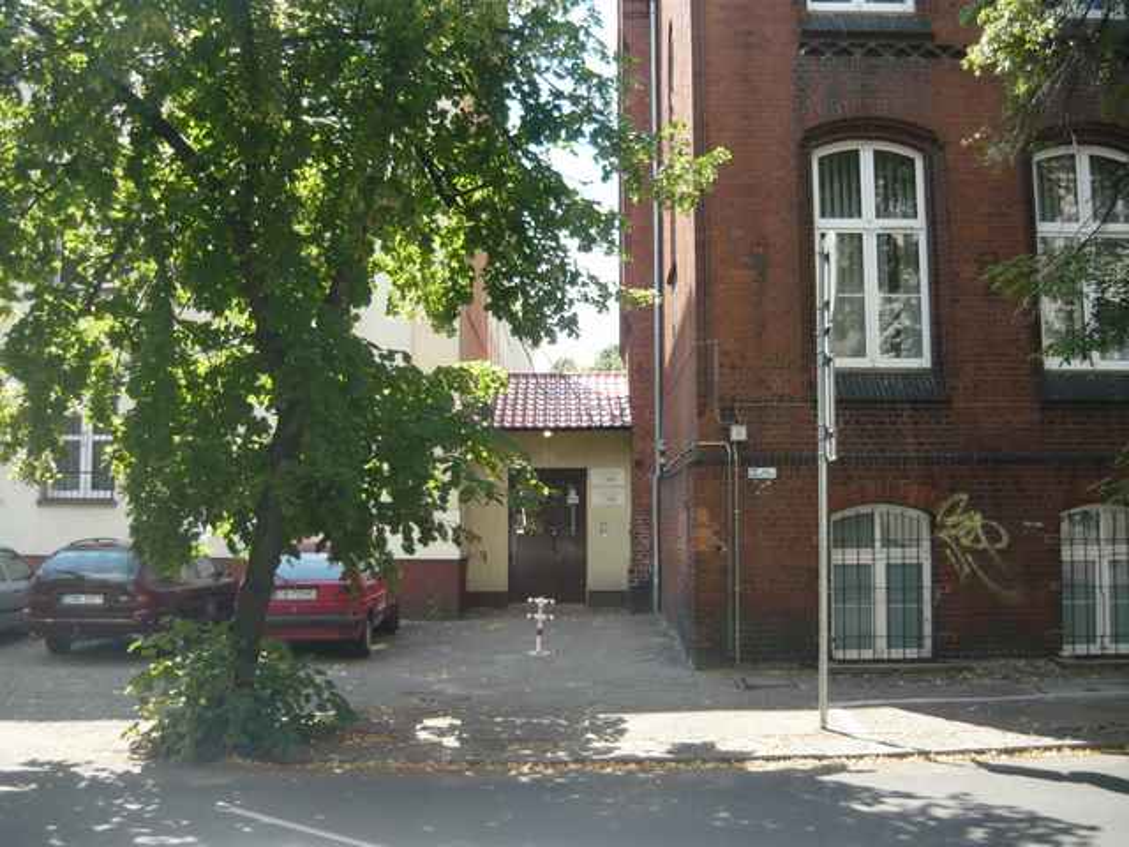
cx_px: 564
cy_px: 424
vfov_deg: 42.9
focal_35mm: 33
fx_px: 1076
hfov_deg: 55.4
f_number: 2.8
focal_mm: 5.5
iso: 100
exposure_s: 1/320
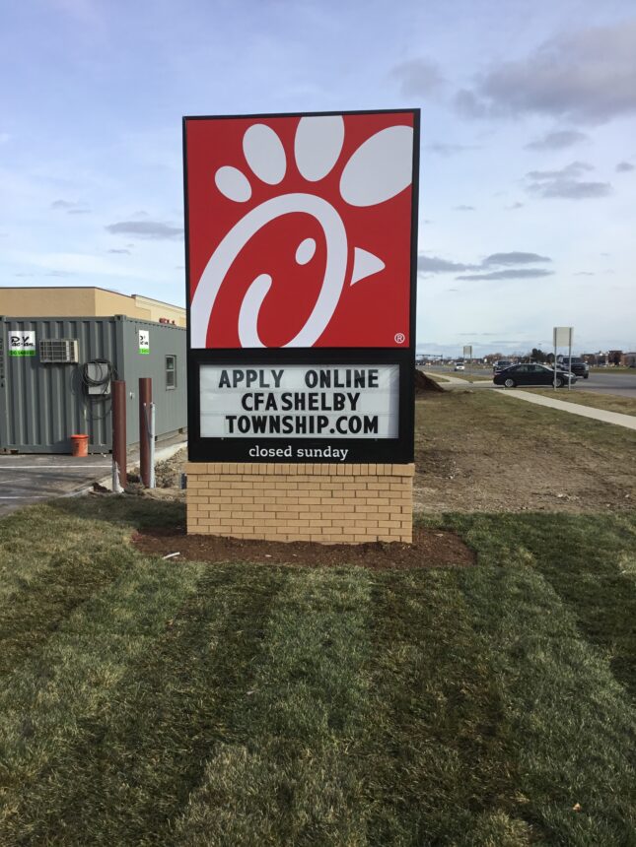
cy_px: 424
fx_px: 759
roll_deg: -2.4
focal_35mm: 31
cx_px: 318
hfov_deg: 45.4
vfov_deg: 58.4
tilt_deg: -2.6
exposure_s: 1/867
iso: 25
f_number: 2.4
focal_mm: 3.3
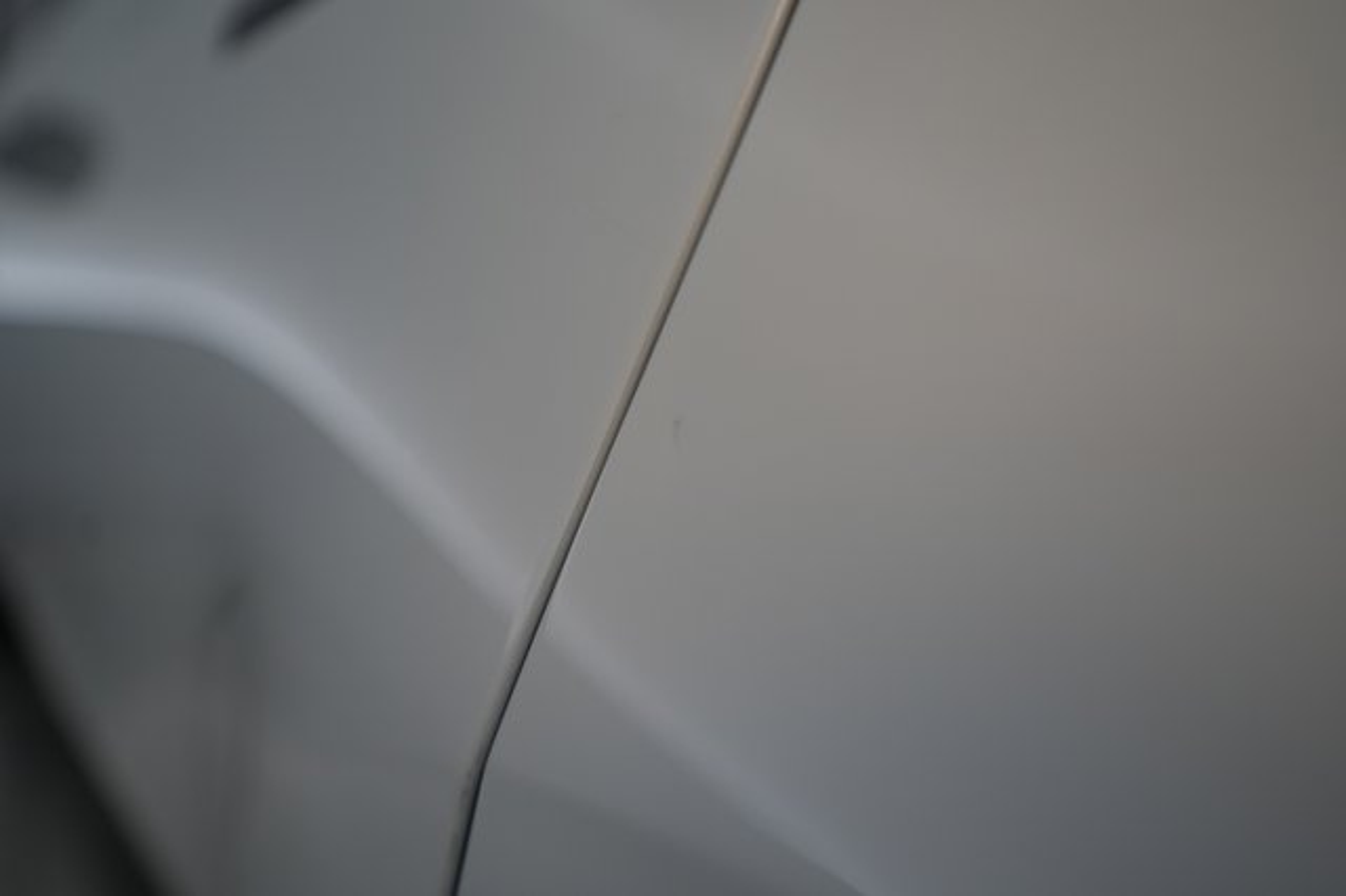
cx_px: 673
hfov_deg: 65.5
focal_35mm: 28
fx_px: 1046
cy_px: 448
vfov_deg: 46.4
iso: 320
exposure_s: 1/250
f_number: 2.8
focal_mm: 28
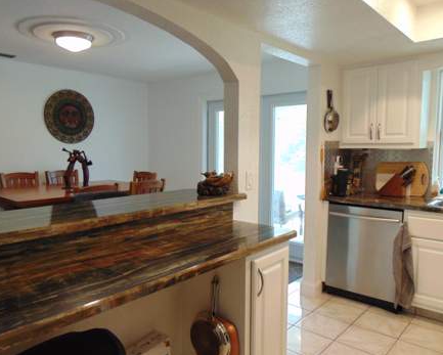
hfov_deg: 64.0
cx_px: 207
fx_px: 354
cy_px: 182
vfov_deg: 53.2
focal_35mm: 27
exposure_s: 1/30
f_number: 3
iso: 160
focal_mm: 4.5
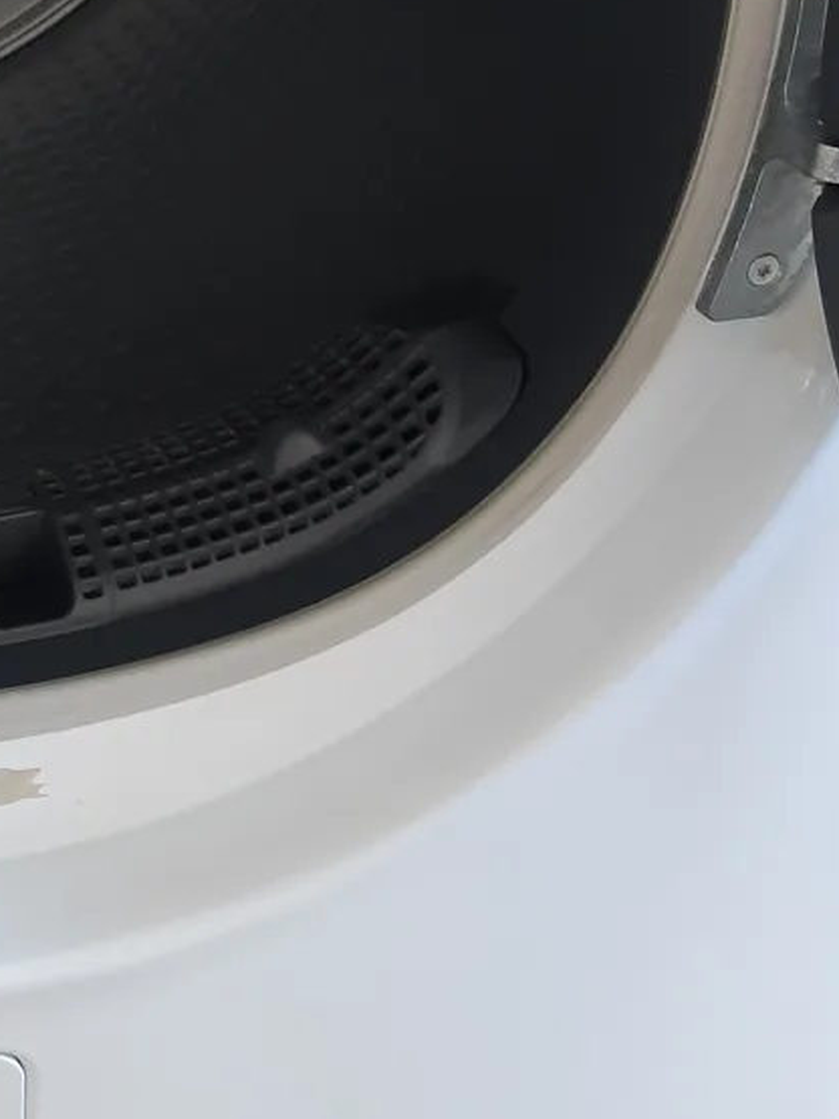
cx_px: -61
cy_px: -30
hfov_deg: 23.1
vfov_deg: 29.8
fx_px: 1940
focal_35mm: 60
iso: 200
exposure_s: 1/30
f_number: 1.7
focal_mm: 3.92
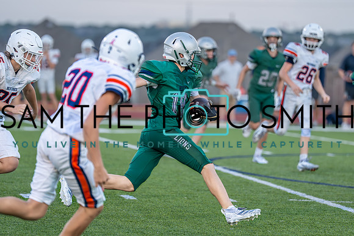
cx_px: 187
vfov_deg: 5.2
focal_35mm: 267
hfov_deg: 7.7
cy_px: 95
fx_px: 2625
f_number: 2.8
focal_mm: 194
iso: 640
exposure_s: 1/1600
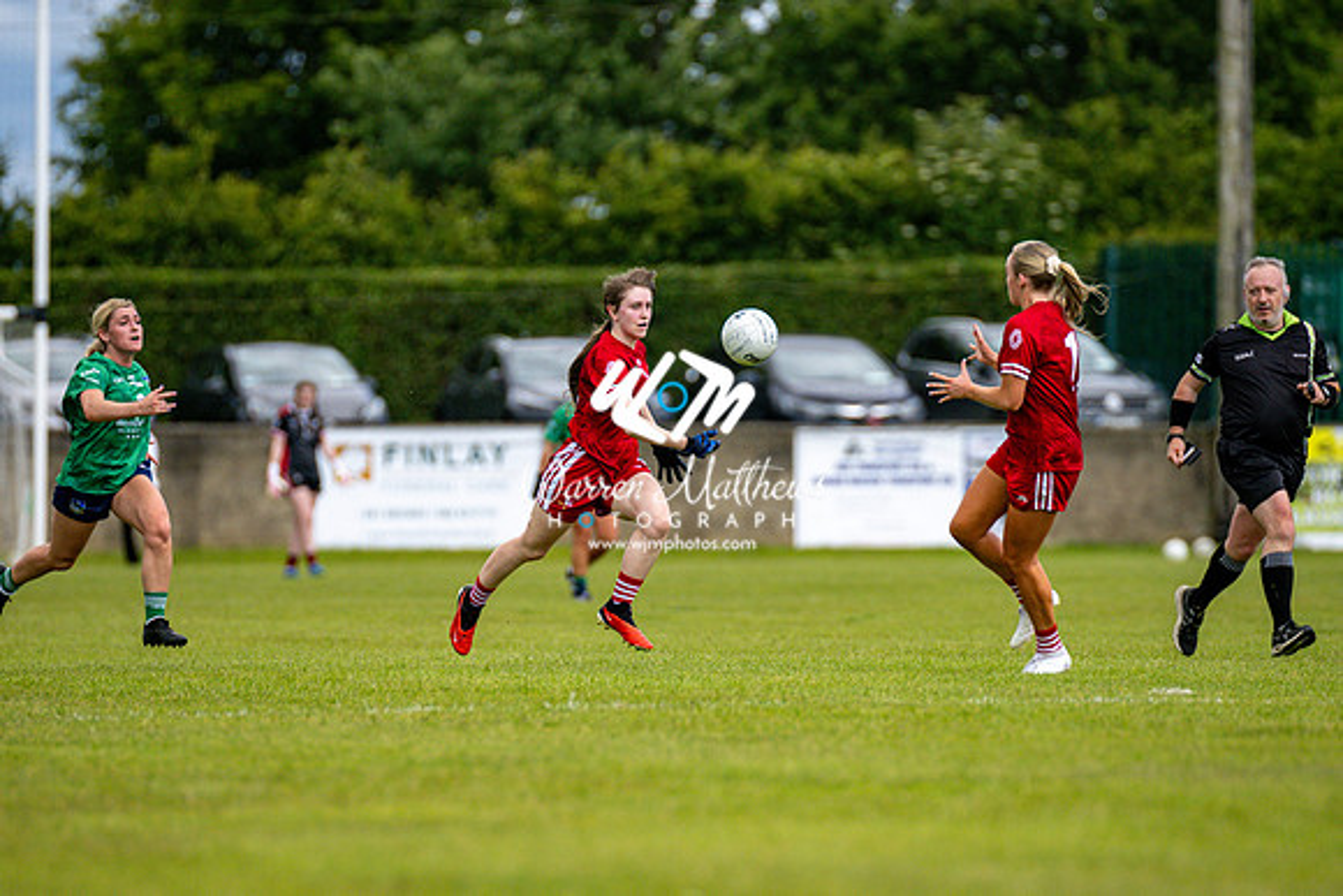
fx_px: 15568
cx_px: 638
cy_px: 555
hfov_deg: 4.9
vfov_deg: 3.3
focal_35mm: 417
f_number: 2.8
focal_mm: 300
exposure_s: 1/6400
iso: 400
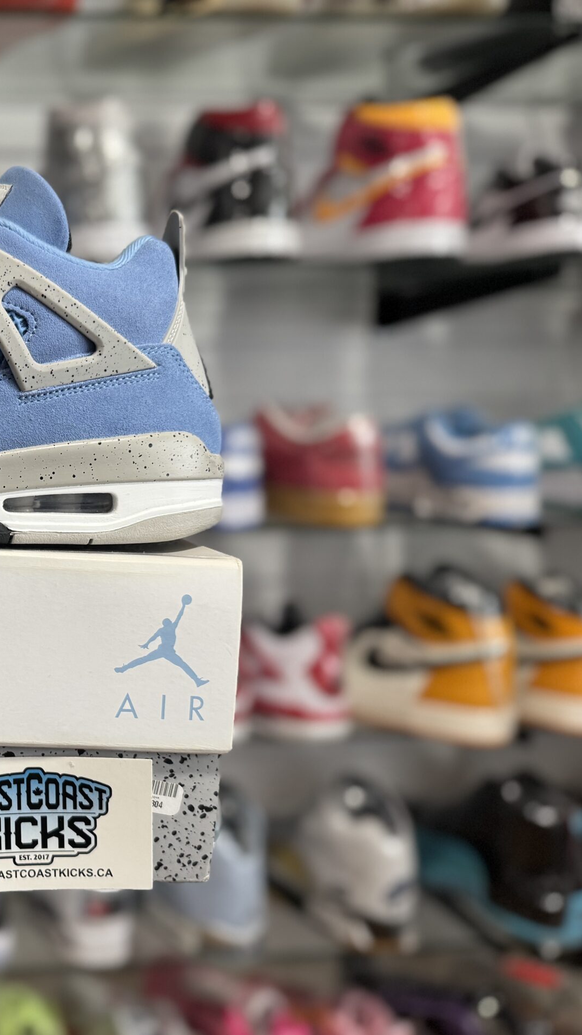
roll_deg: +1.6
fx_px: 960
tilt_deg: -8.6
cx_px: -85
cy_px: 519
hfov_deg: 29.7
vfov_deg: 56.6
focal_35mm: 35
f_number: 1.78
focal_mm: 6.76
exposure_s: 1/60
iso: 160
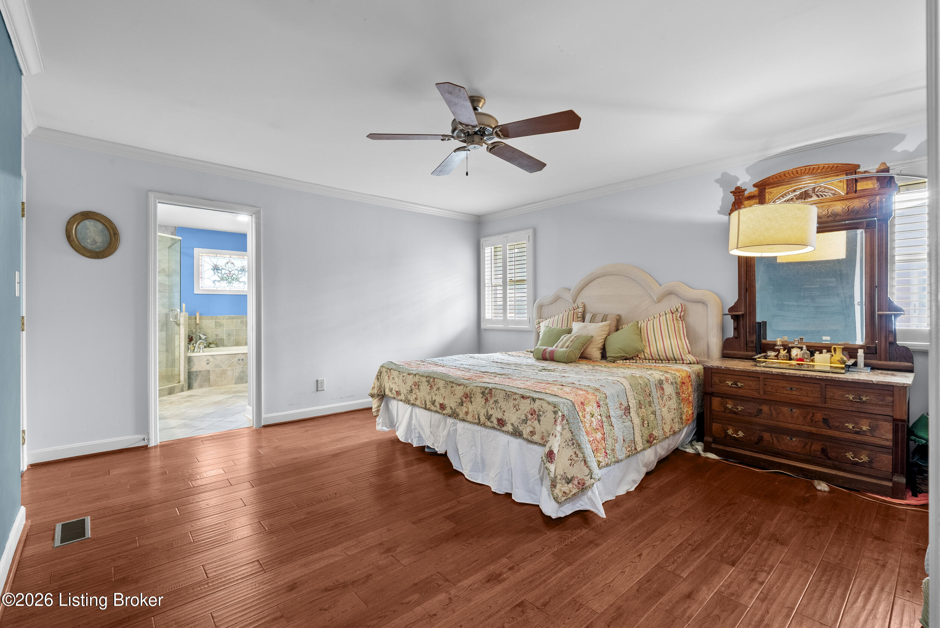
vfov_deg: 73.8
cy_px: 314
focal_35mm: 16
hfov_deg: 96.7
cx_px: 470
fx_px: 418
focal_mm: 16
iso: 400
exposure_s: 2.5
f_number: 11
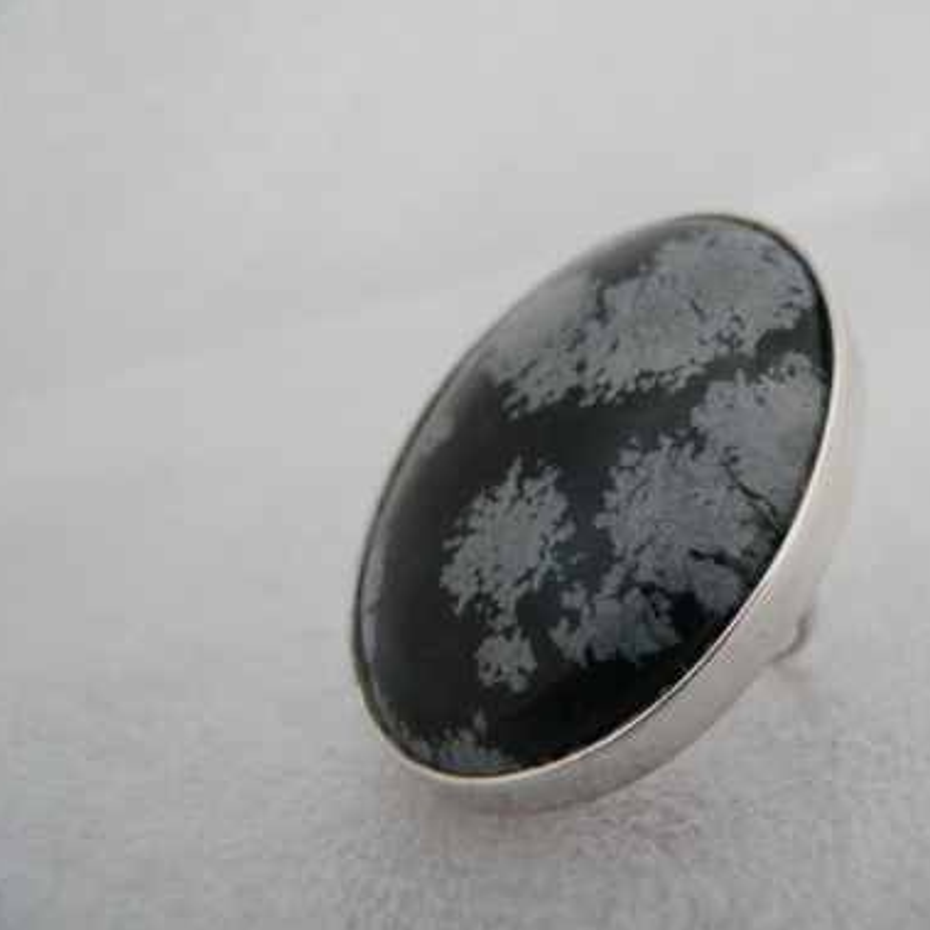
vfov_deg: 39.2
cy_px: 466
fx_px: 1307
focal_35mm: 43
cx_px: 537
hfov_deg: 39.1
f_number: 2.8
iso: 200
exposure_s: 1/50
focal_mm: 6
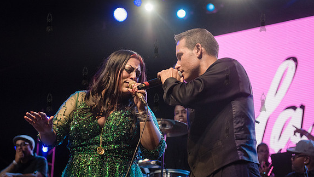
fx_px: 741
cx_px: 134
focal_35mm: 89
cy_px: 111
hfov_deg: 23.9
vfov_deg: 13.6
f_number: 4
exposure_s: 1/1600
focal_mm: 70
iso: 2500
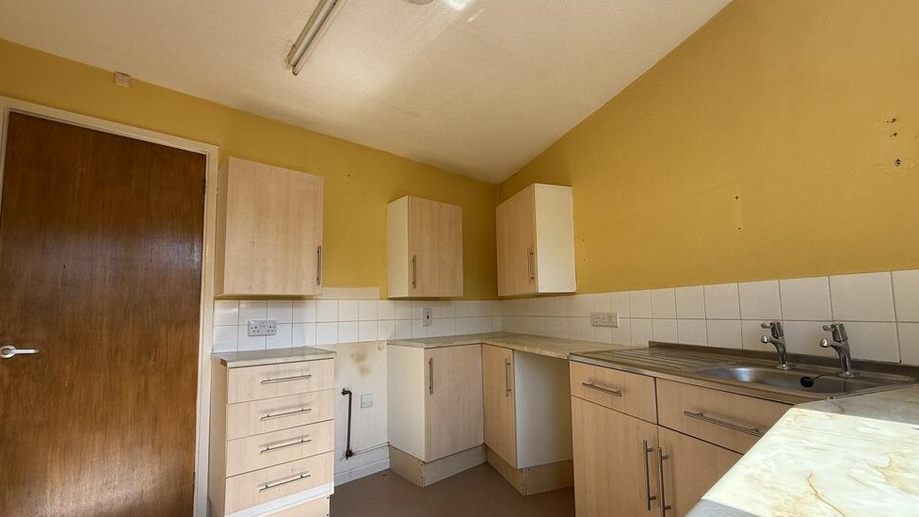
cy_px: 278
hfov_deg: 99.4
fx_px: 390
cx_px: 470
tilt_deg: +5.6
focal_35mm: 16
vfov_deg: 67.0
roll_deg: +1.3
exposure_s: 1/190
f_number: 2.2
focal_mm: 2.22
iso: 50
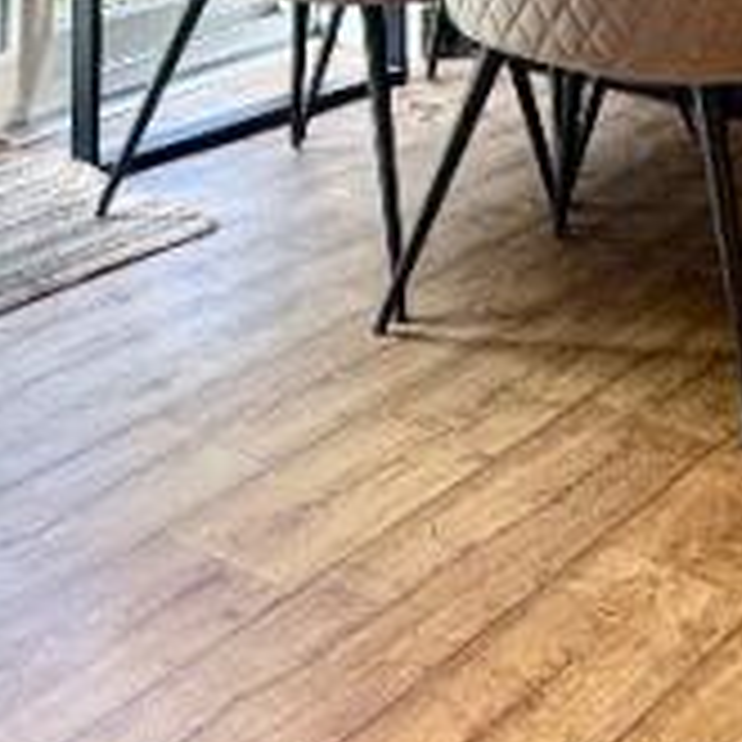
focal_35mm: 77
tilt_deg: +2.0
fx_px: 1867
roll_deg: -0.4
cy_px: -486
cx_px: 202
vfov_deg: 18.7
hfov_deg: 22.3
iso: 160
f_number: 2.2
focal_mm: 2.22
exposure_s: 1/100
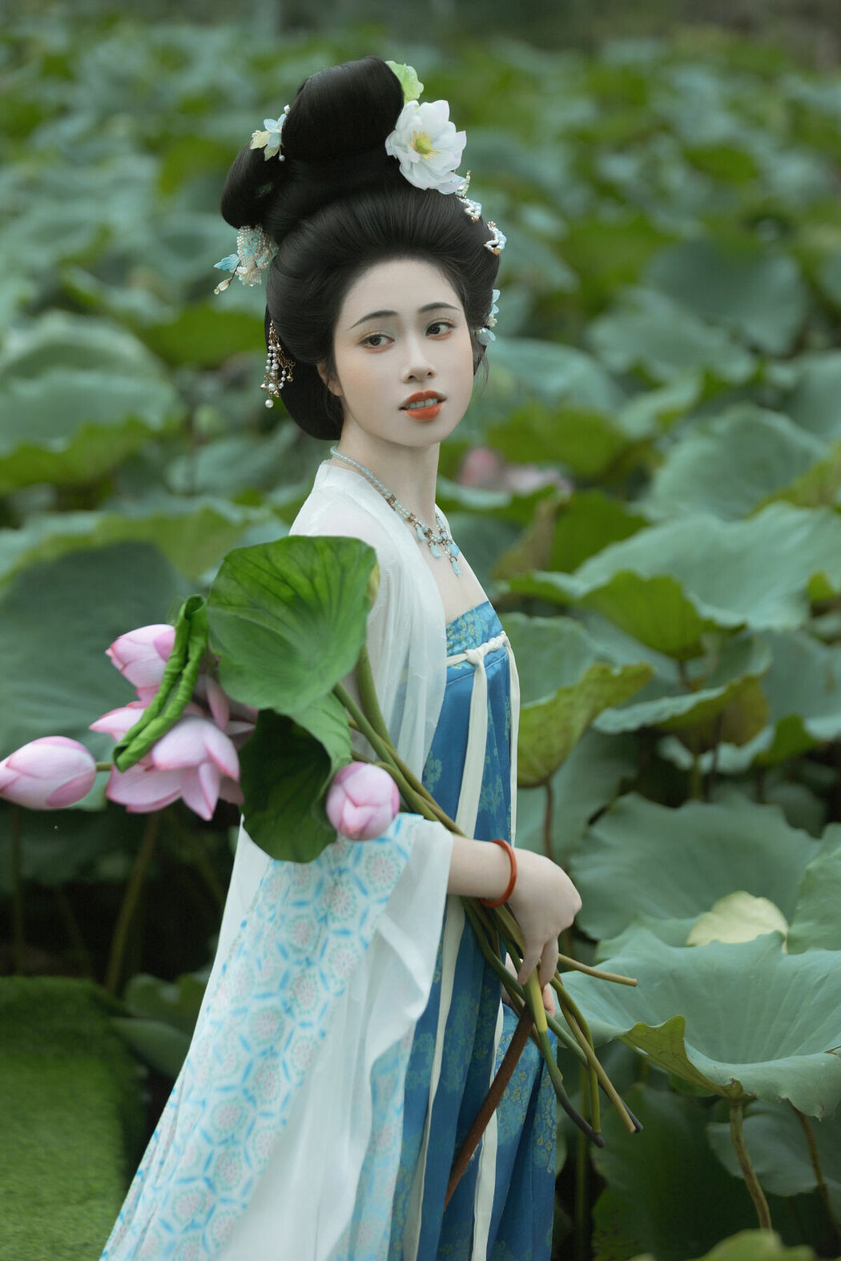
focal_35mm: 95
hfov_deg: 14.4
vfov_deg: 21.5
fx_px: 3329
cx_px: 420
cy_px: 630
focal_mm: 95
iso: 100
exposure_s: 1/640
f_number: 2.8
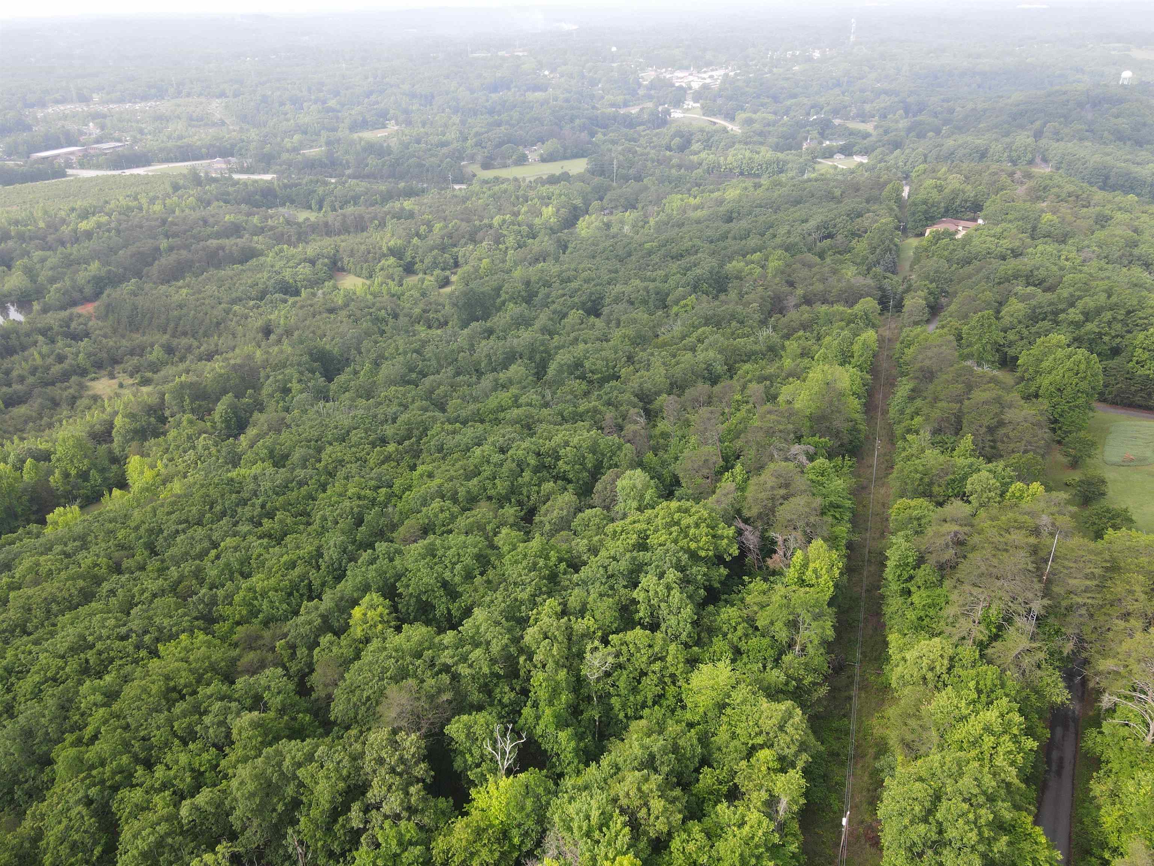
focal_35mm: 24
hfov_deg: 71.6
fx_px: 800
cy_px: 433
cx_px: 577
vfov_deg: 56.8
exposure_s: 1/125
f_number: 2.8
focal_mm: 4.5
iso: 100
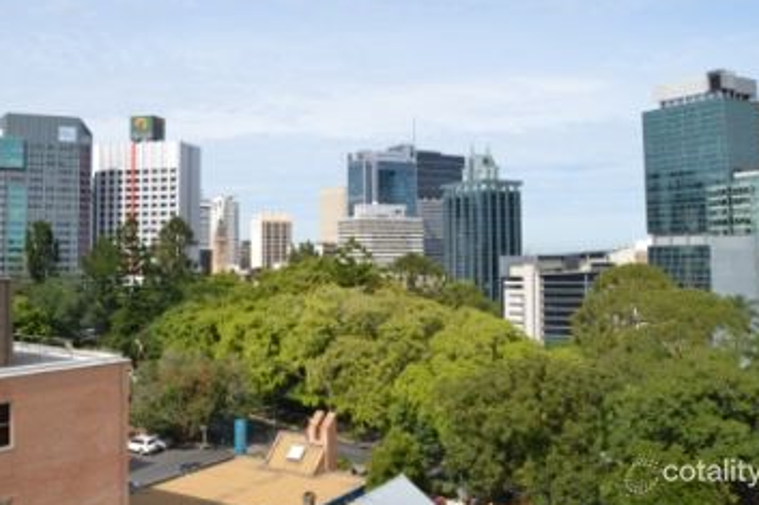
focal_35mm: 36
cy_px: 179
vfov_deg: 36.6
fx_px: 759
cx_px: 292
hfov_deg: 52.7
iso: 200
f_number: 10
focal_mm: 18
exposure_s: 1/320
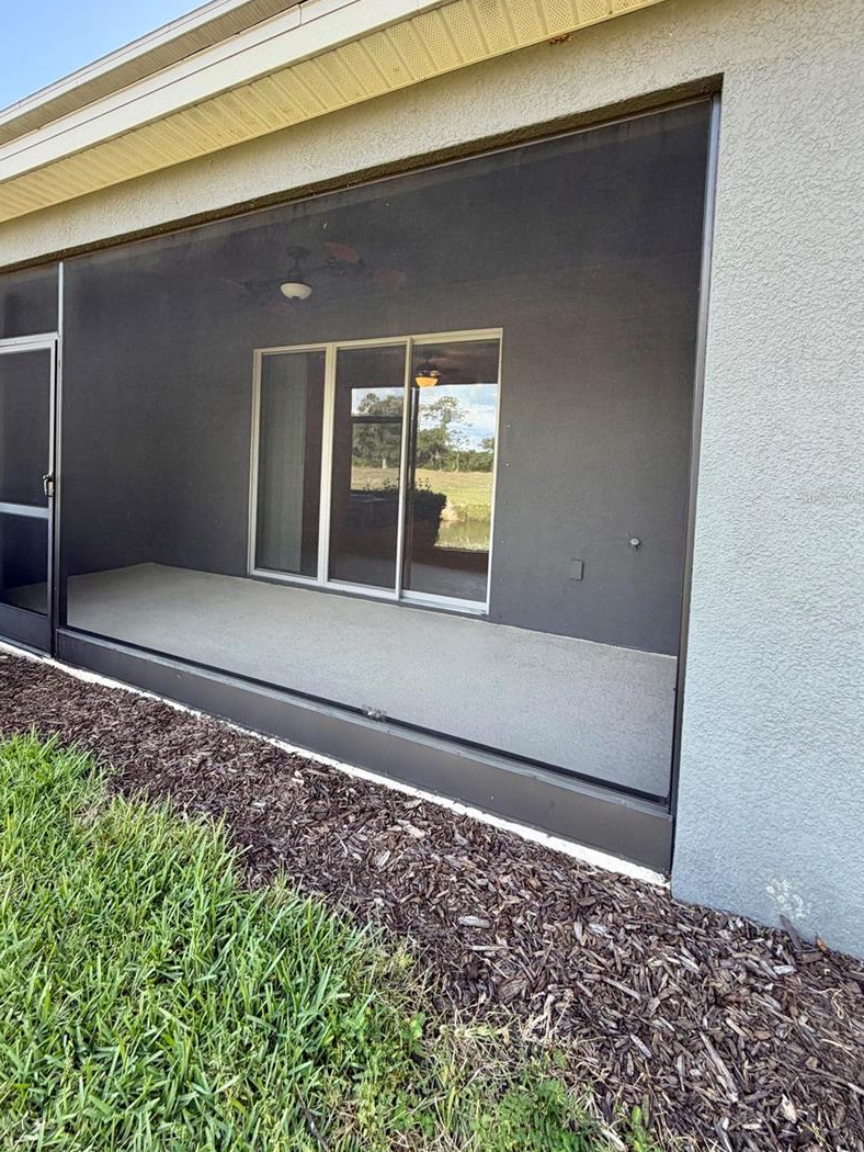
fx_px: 532
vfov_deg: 93.9
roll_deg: -2.1
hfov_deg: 77.8
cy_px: 496
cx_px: 383
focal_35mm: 16
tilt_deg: -2.2
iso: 64
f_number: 2.2
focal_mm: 2.22
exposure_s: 1/126
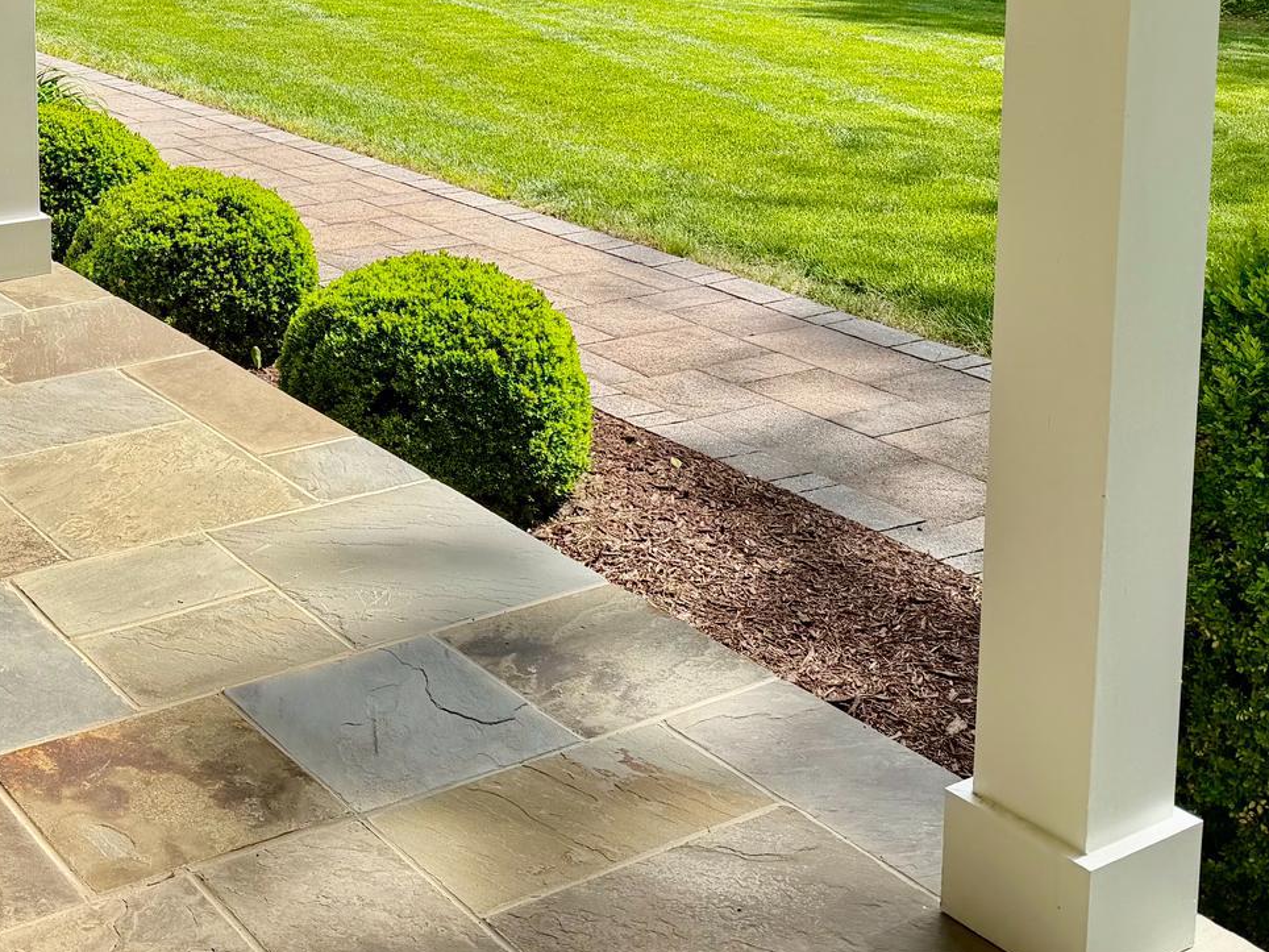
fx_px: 1870
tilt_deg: -7.6
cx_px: 246
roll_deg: +0.8
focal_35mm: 51
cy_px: -11
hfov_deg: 36.2
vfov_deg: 26.9
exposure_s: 1/3279
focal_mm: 6.76
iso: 80
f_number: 1.78
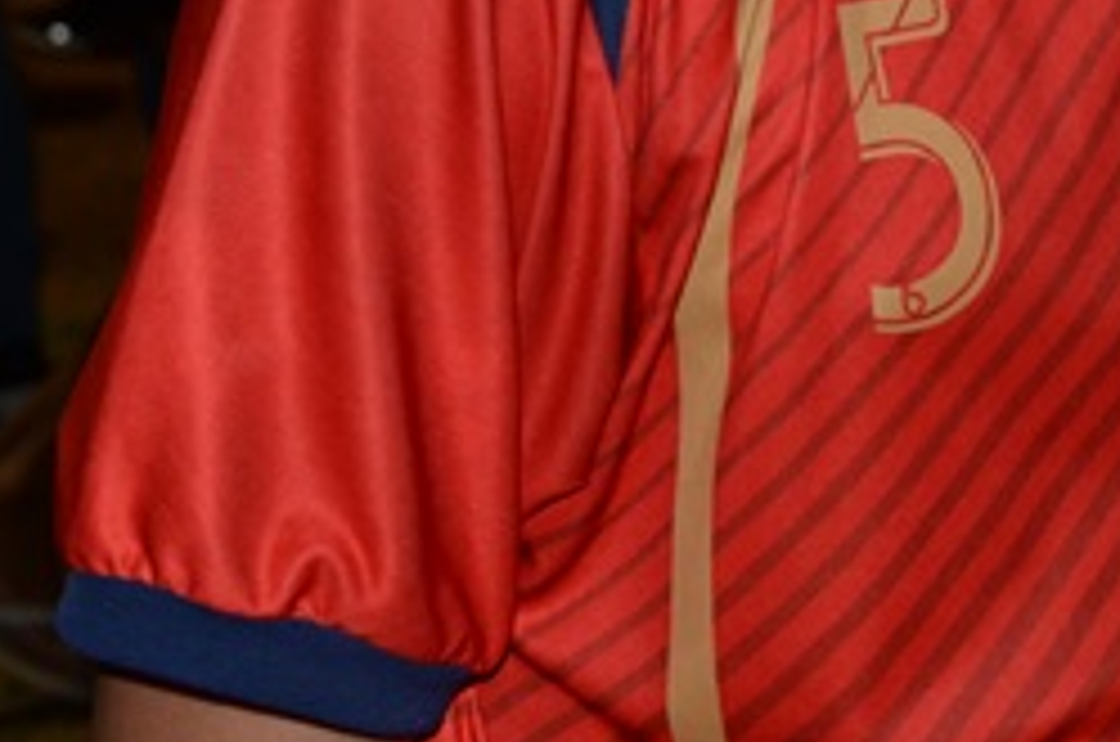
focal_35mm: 169
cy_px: -429
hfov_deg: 11.7
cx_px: 1610
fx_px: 5235
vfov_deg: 7.9
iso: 640
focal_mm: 35
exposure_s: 1/60
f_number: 4.5
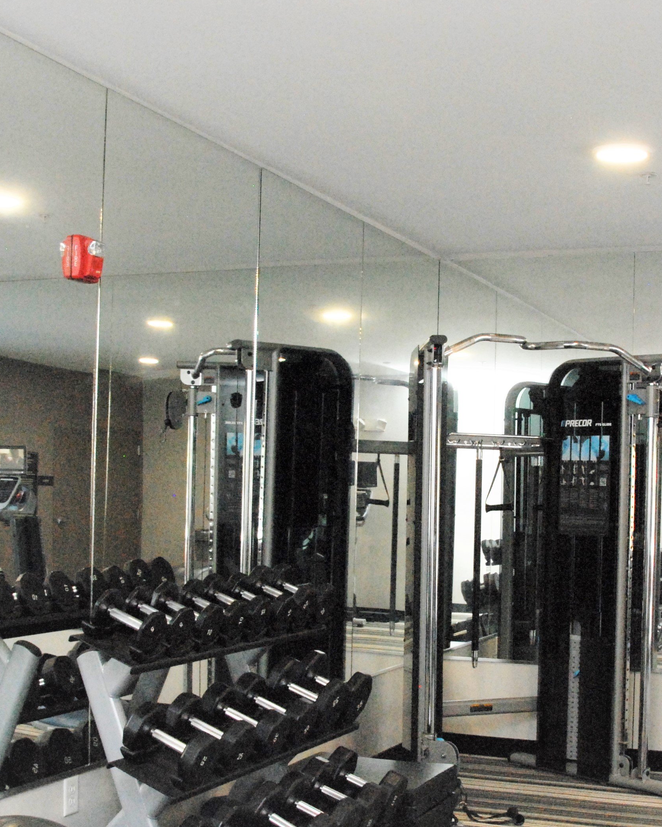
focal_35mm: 52
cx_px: 425
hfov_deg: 29.0
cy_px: 476
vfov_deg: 35.9
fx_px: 1274
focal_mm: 20
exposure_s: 1/60
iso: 1250
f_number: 8
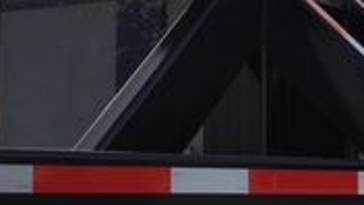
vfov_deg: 10.5
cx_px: 306
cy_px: 128
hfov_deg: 18.4
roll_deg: +0.3
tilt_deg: +4.8
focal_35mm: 115
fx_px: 1110
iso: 25
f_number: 2.2
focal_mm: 4.15
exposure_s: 1/1350
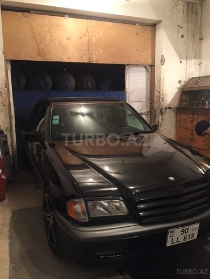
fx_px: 235
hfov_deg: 48.2
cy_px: 140
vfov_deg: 61.7
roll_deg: +1.0
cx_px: 105
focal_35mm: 29
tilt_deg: -8.7
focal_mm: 4.15
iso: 250
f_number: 2.2
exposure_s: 1/25
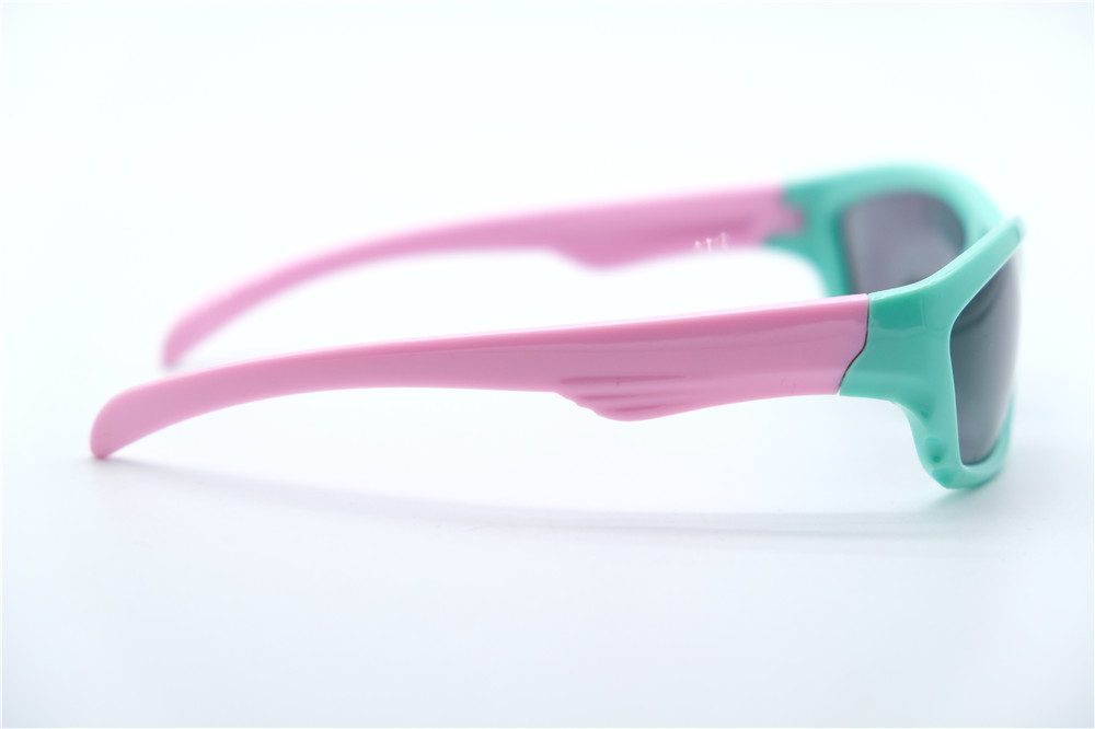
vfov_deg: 16.4
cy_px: 364
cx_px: 548
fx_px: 2524
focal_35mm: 83
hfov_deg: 24.5
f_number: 4
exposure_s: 1/1000
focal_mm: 55
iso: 640
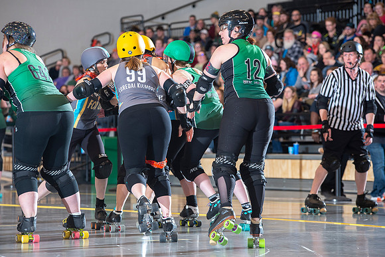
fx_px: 1711
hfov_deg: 12.8
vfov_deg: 8.6
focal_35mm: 160
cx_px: 192
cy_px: 128
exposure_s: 1/160
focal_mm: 160
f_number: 5.6
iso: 640
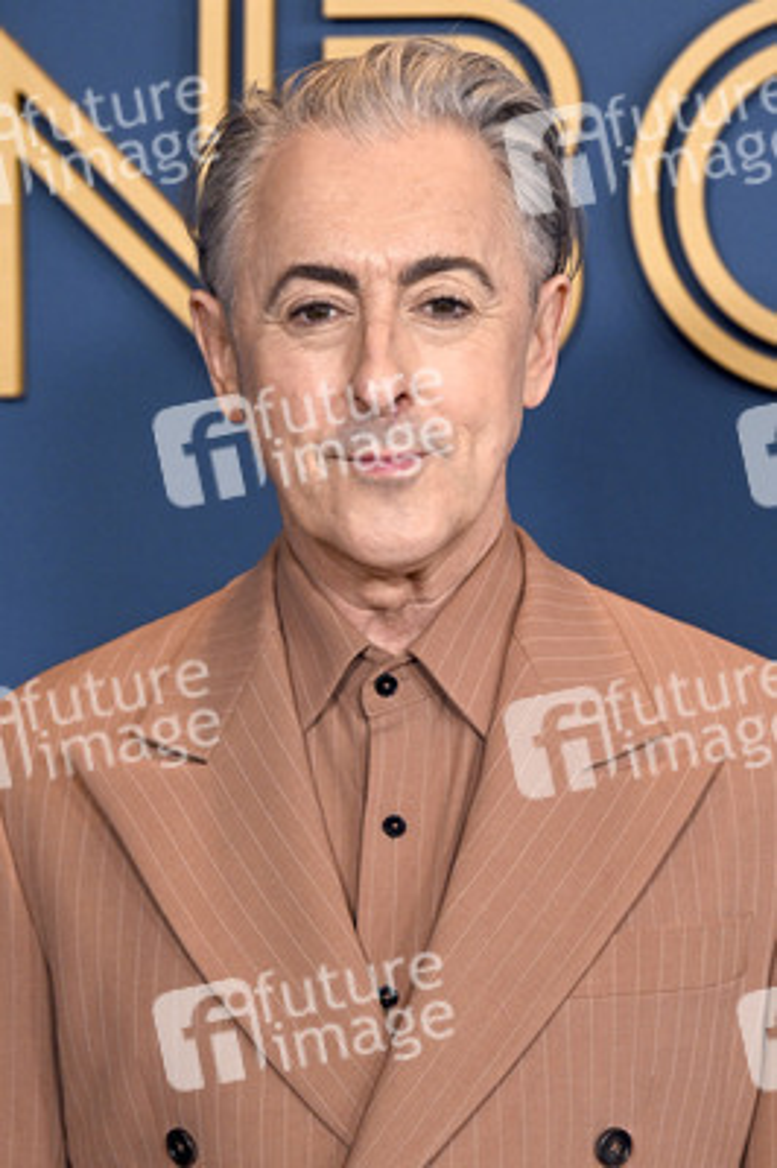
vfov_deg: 16.3
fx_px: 4086
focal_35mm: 126
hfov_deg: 10.9
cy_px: 584
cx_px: 388
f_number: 5.6
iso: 2000
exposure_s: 1/320
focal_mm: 126
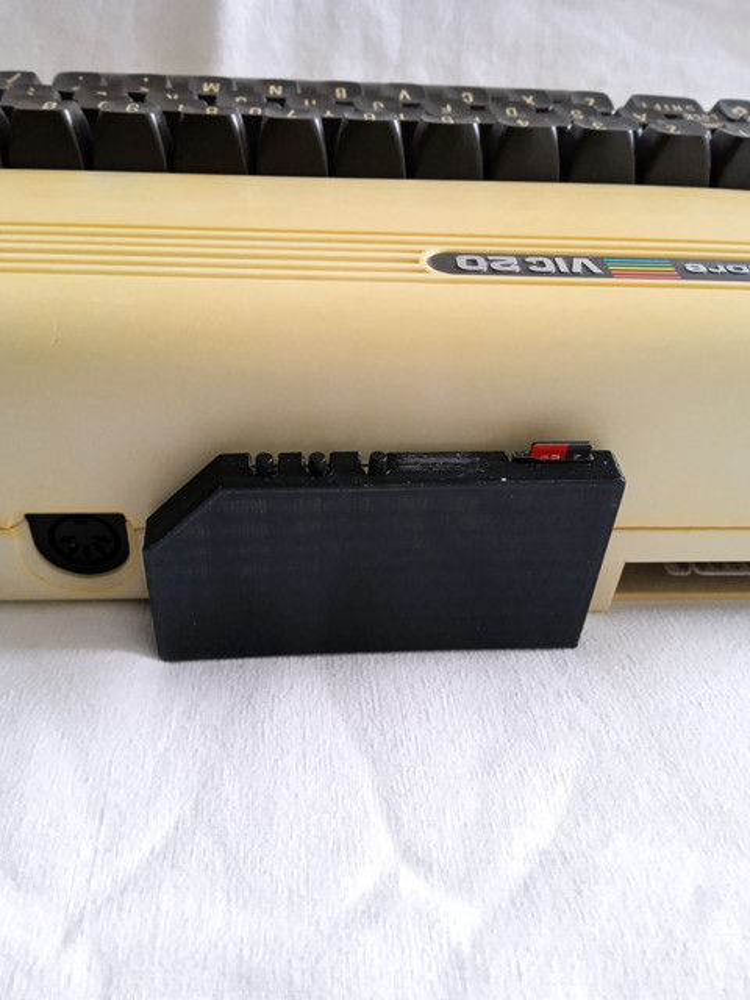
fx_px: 809
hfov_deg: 49.7
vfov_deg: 63.4
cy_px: 500
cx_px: 375
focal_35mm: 28
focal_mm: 3.43
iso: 1361
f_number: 2.2
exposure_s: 1/13.3
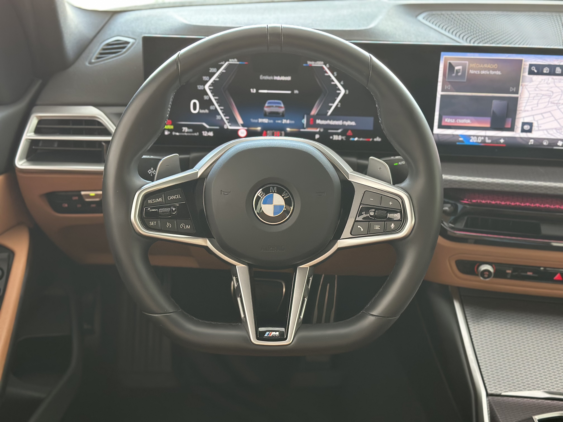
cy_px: 211
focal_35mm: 48
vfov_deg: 30.3
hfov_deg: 39.7
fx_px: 781
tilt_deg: -26.1
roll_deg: -0.9
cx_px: 282
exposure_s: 1/59
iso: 400
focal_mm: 6.86
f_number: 1.78
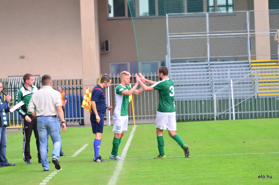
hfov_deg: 5.5
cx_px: 140
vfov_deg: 3.7
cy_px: 92
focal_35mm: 375
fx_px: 2901
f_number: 5.6
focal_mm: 250
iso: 500
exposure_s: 1/100
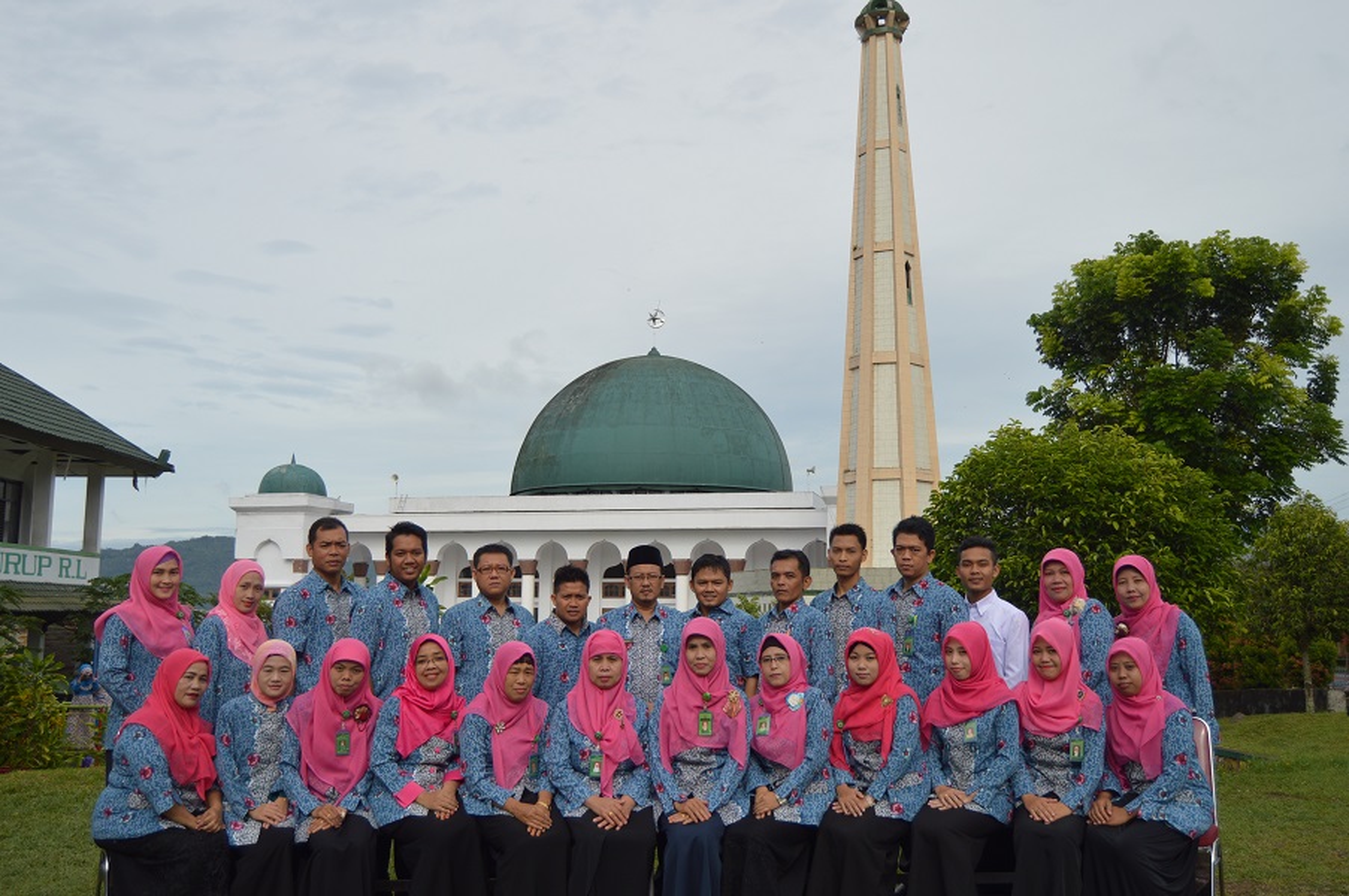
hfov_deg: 57.3
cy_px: 448
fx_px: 1235
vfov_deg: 39.9
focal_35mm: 33
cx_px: 674
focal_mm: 22
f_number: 3.5
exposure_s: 1/1000
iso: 100
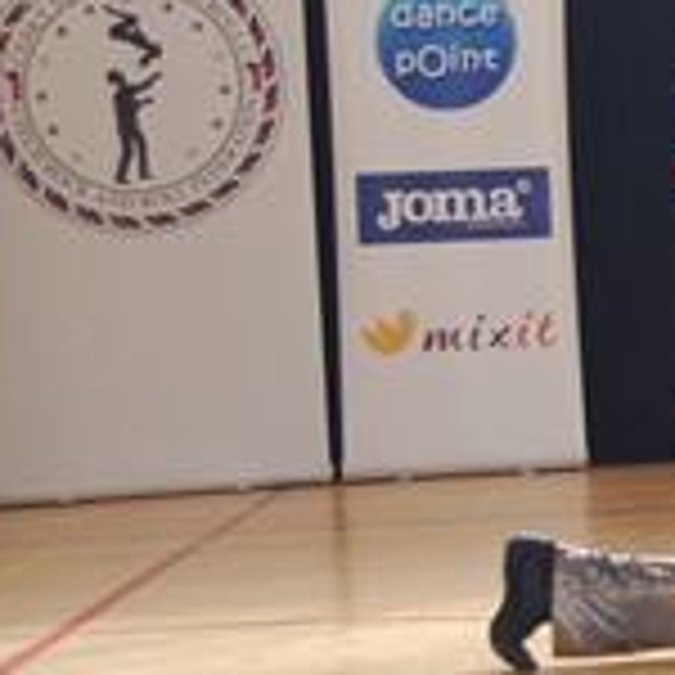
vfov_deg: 12.8
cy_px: 270
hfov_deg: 12.1
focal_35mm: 136
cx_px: 1076
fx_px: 3000
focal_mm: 32
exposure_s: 1/50
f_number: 4.5
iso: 400
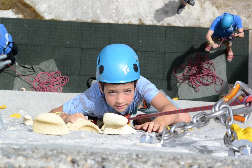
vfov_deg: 16.6
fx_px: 578
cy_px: 84
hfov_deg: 24.6
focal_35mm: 82
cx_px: 126
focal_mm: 55
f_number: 14
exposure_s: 1/800
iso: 1600
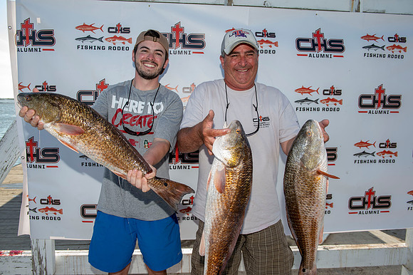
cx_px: 206
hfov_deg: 65.5
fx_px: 321
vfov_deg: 46.4
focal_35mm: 28
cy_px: 138
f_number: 6.3
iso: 50
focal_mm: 28
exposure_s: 1/125
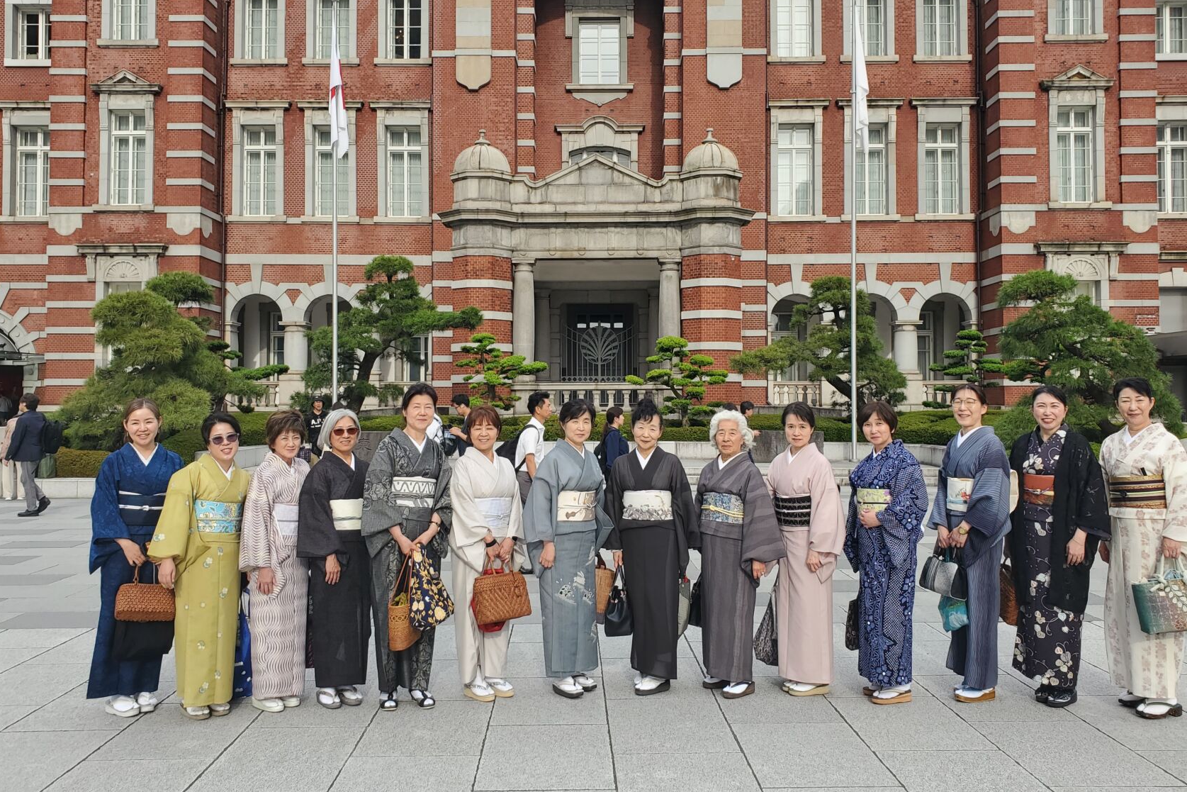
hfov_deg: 60.3
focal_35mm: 31
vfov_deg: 42.2
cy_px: 345
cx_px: 609
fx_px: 1022
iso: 50
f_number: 2.4
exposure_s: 1/419
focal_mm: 4.3
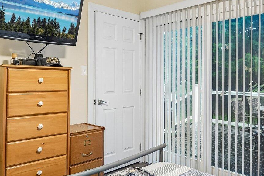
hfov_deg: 56.9
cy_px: 77
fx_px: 242
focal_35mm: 33
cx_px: 156
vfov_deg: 39.9
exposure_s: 1/20
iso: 2000
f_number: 8
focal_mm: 14
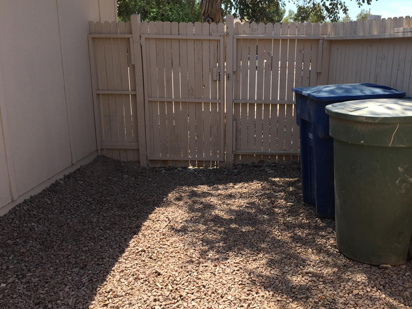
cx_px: 248
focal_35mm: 37
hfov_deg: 49.8
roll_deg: -1.9
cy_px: 166
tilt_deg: -16.2
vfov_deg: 38.7
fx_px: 440
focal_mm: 4.15
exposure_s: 1/818
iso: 25
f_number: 2.2
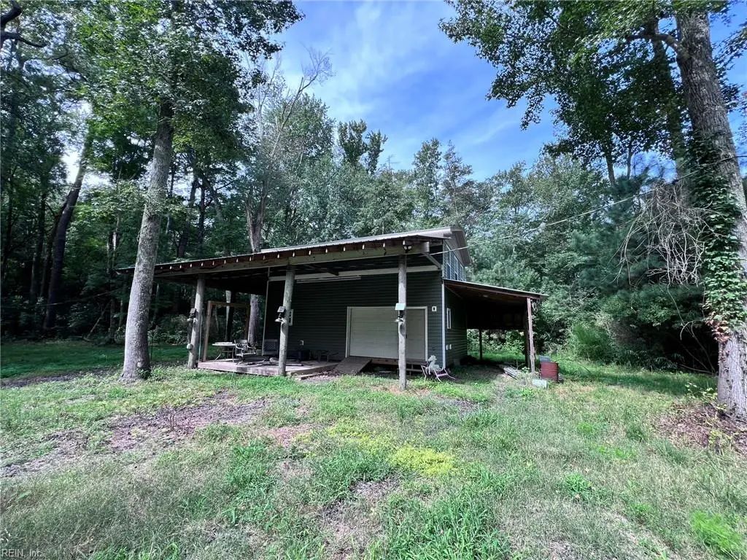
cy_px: 280
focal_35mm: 13
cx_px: 374
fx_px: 281
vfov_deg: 89.9
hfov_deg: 106.2
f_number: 1.8
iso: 32
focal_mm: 1.57
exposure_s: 1/197
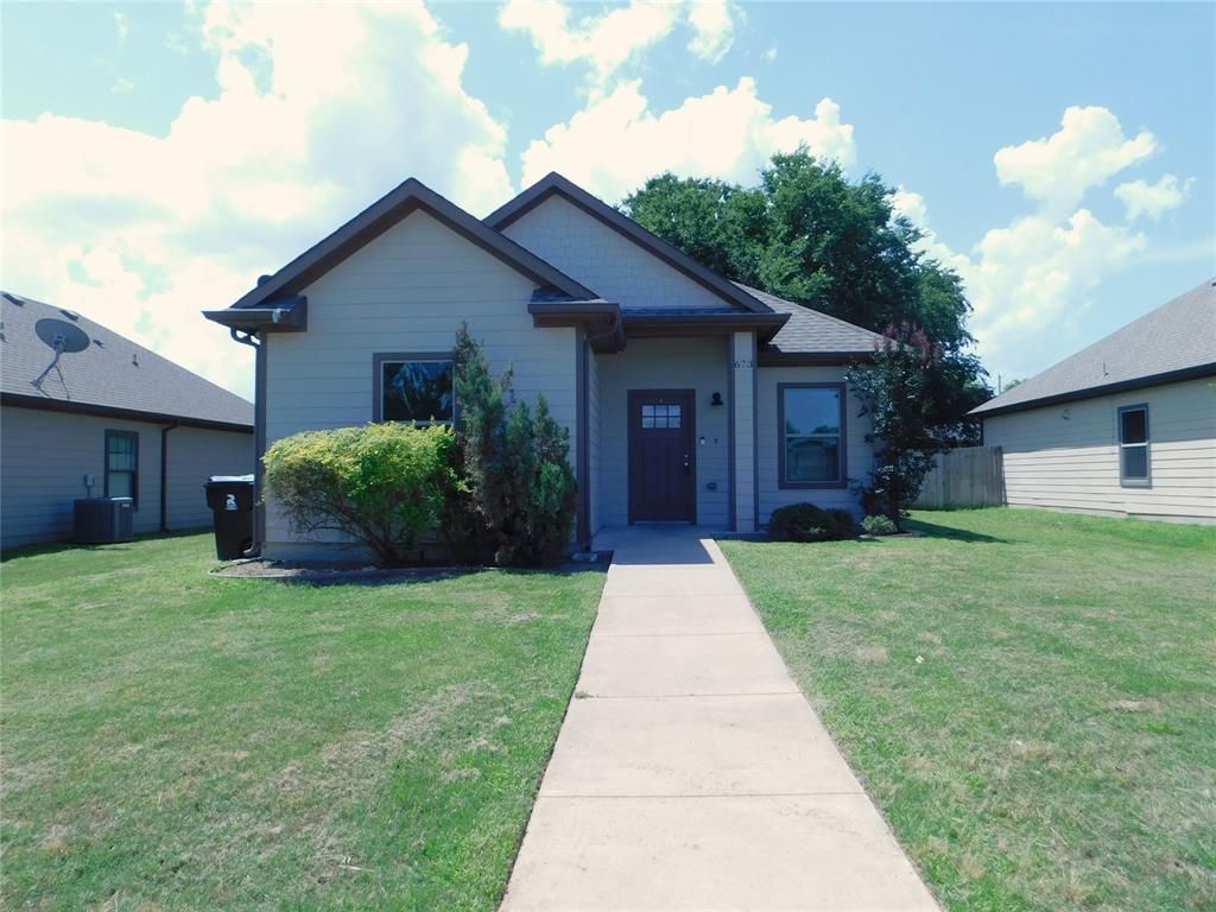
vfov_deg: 58.9
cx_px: 608
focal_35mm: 23
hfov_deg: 73.9
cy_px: 456
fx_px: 808
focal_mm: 4
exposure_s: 1/1250
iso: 125
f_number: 3
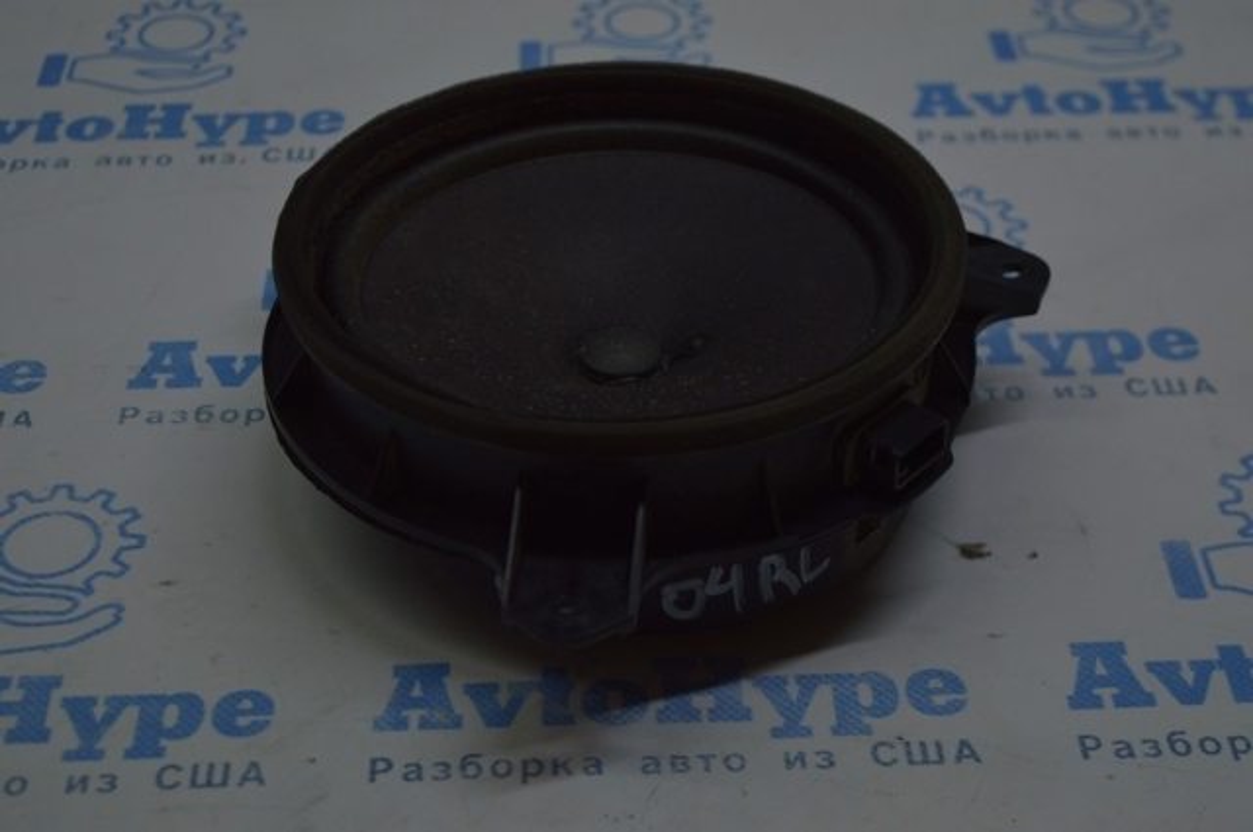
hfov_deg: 29.9
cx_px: 626
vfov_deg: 20.1
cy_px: 416
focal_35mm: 68
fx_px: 2346
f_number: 5
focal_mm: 45
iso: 400
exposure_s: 1/320
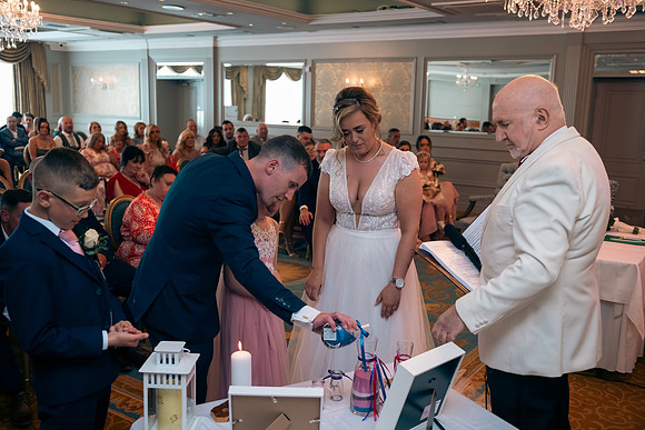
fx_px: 627
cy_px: 215
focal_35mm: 35
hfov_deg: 54.4
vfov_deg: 37.9
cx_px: 322
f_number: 3.5
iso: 640
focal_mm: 35
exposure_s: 1/160
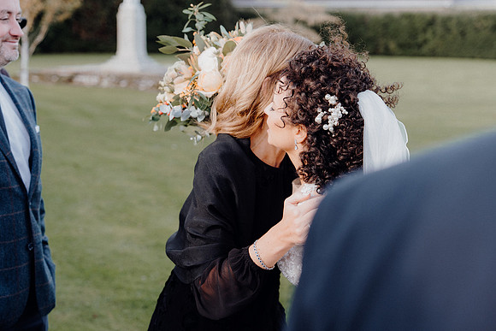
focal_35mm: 57
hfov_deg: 35.0
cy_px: 166
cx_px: 248
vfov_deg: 23.8
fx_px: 785
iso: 200
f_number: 3.5
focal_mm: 57
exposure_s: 1/400
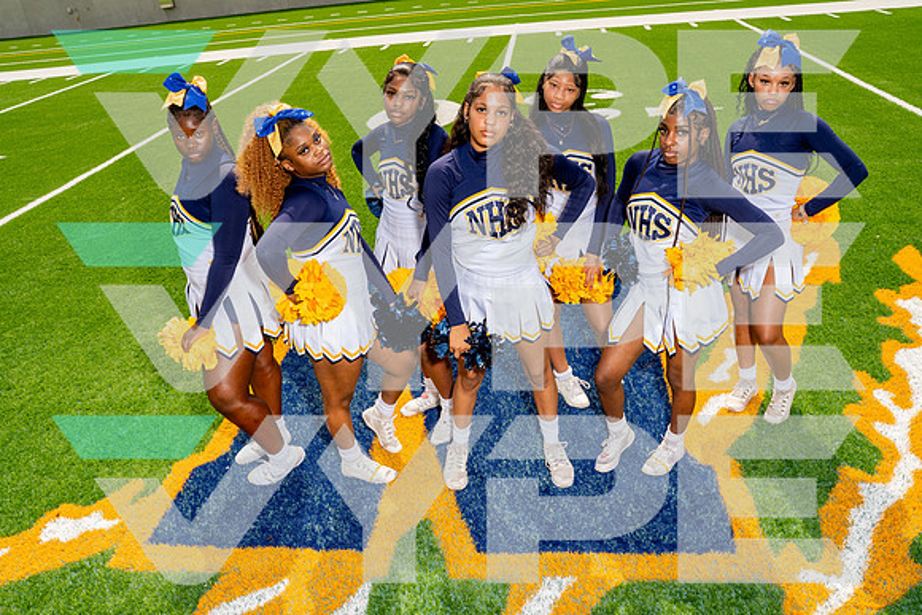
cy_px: 308
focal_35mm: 29
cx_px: 461
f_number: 8
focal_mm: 28
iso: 100
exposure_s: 1/250
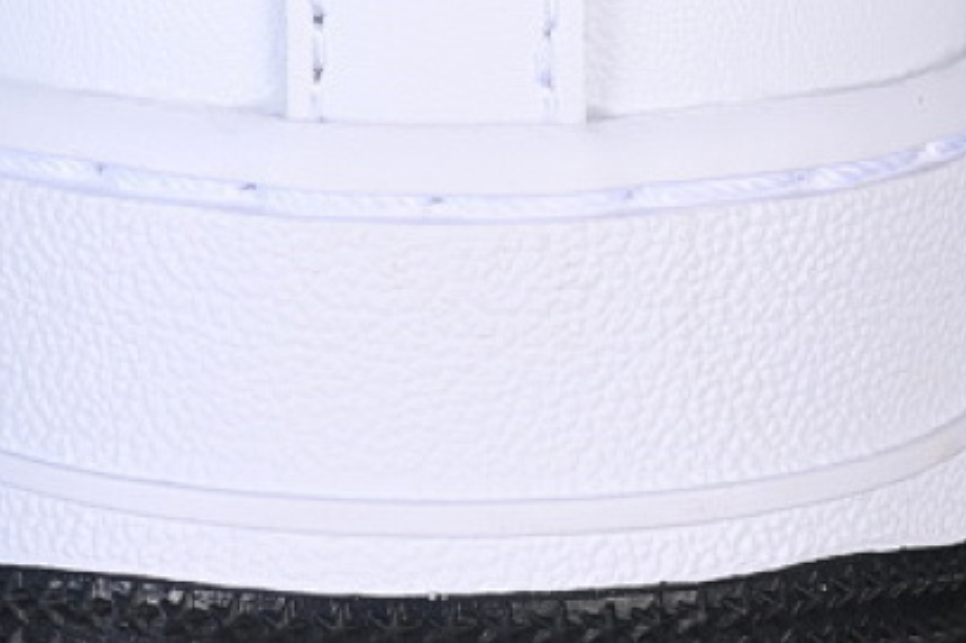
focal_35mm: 199
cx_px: 422
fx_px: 5337
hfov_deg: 10.3
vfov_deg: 6.8
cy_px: -209
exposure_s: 1/100
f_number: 7.1
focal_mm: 50
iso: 160
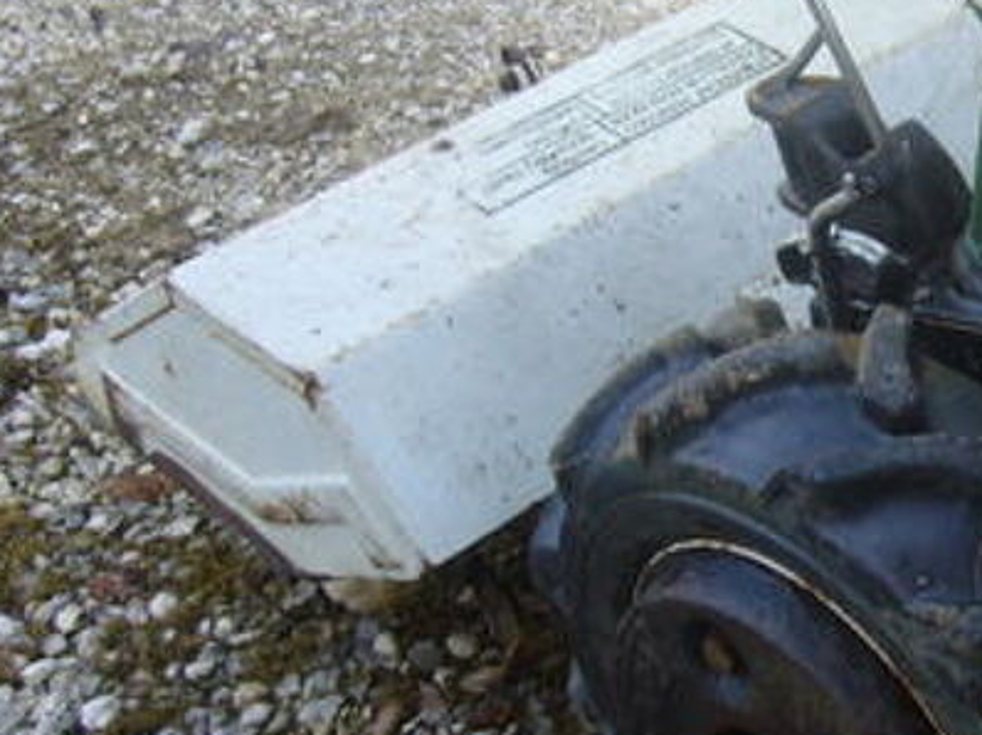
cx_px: 1061
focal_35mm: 88
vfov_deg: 16.7
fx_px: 2495
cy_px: 178
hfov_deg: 21.2
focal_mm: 5.8
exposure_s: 1/60
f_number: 2.8
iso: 80
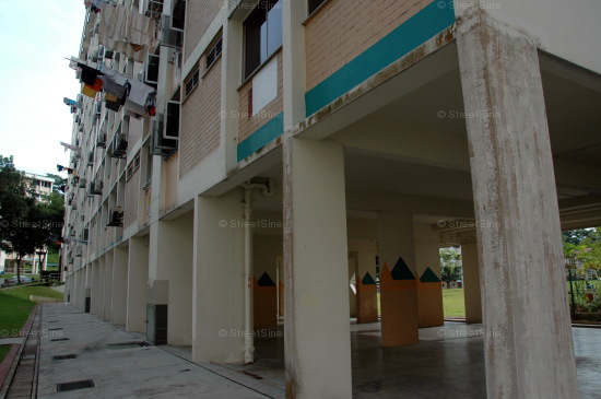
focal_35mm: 27
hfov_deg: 67.5
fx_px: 450
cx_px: 300
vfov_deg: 47.8
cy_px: 200
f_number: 7.1
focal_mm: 18
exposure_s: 1/200
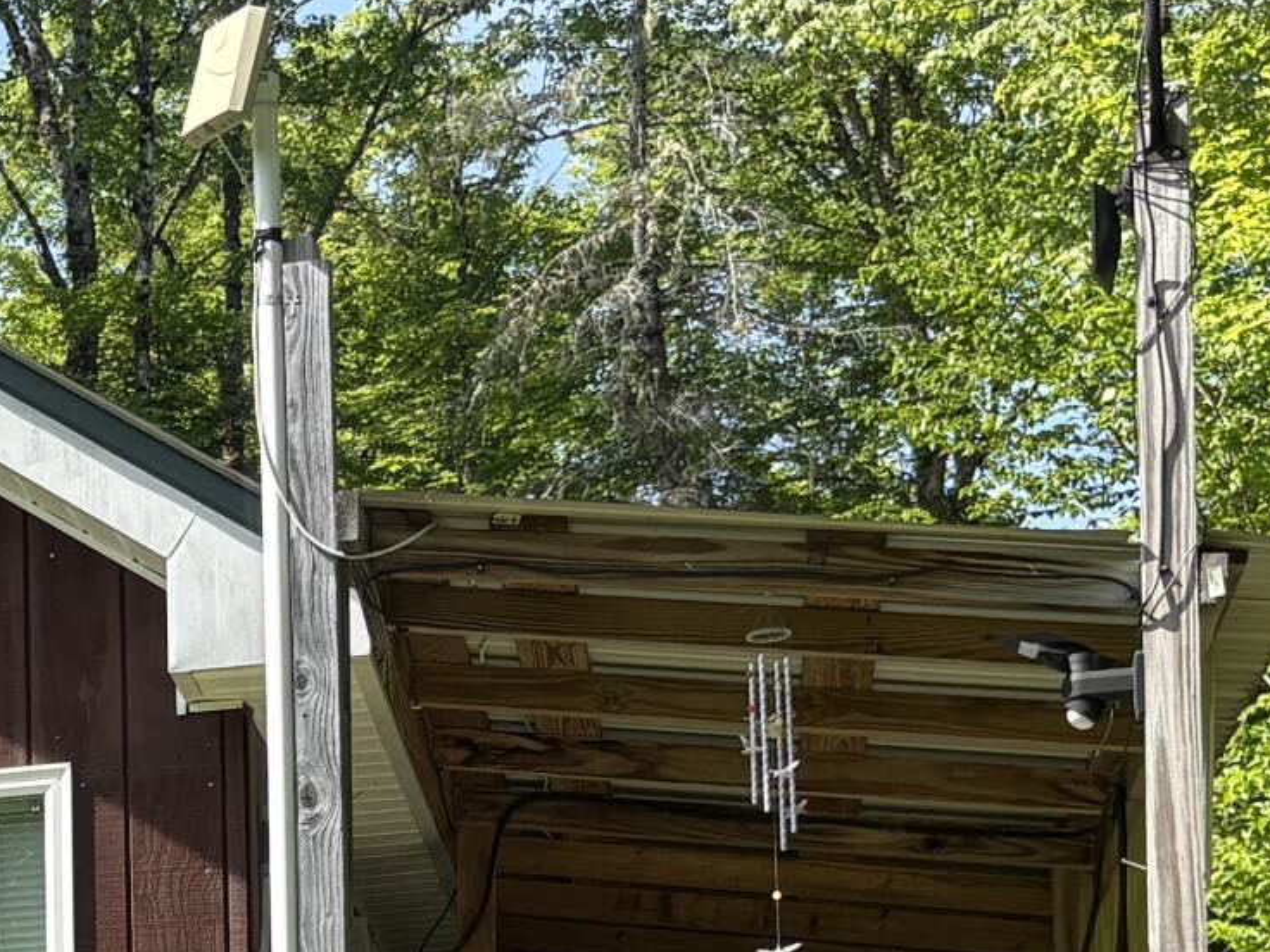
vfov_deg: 13.2
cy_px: 1394
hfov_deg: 17.3
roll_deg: +1.2
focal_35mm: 106
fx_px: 3889
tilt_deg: +4.0
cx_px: -426
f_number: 1.6
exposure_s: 1/1064
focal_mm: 5.96
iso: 50
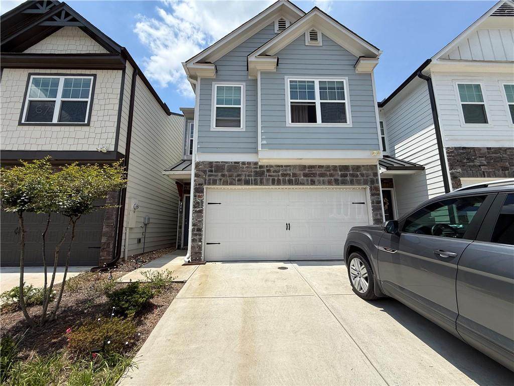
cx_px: 257
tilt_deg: +10.1
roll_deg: +0.0
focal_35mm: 14
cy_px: 193
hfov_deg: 102.1
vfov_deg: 85.7
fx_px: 208
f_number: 2.2
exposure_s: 1/2024
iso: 50
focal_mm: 2.22
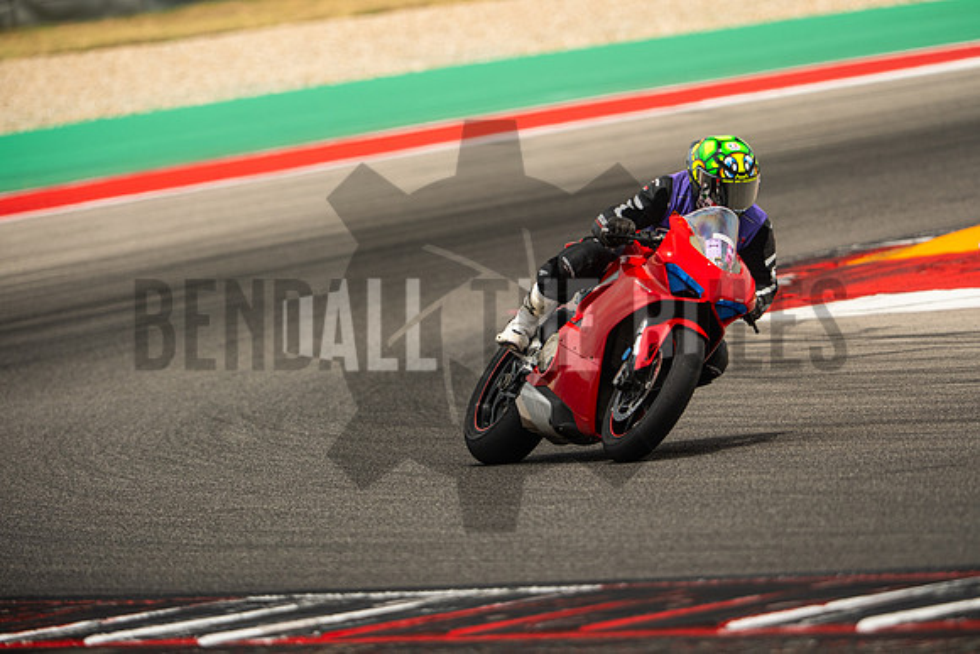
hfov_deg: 4.9
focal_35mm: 420
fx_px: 11435
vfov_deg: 3.3
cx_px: 490
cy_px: 327
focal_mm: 280
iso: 320
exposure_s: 1/2000
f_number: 2.8
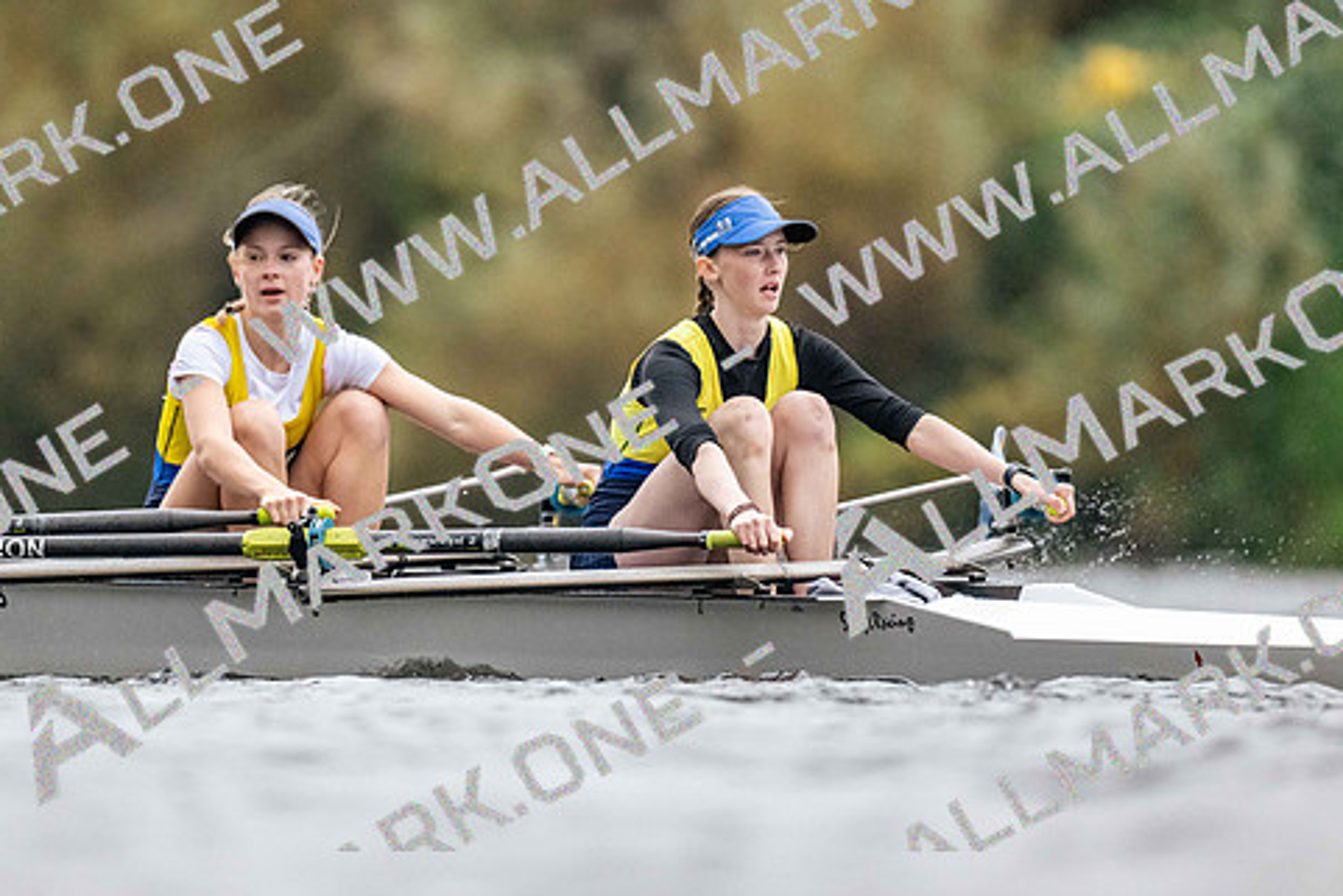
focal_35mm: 724
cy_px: 373
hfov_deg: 2.8
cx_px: 595
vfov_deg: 1.9
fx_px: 27016
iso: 5000
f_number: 4
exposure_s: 1/2500
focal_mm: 600
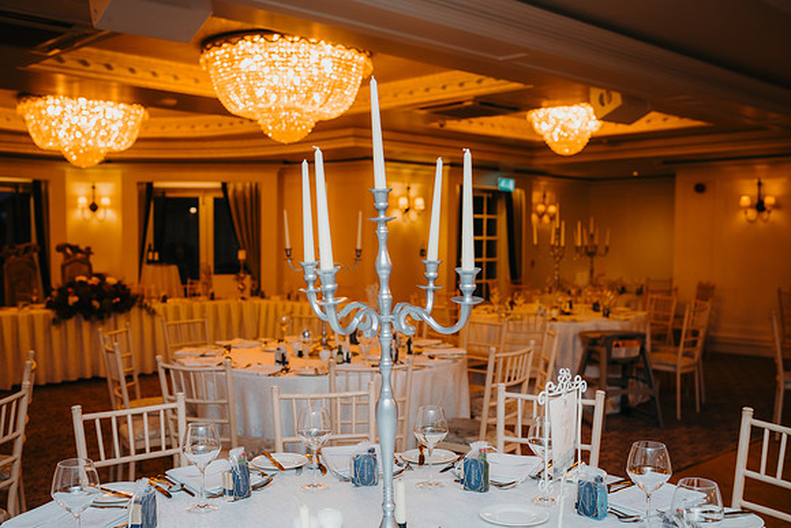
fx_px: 876
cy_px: 294
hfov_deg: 48.6
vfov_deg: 33.5
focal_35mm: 40
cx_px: 390
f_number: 2.8
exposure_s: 1/200
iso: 400
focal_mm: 35
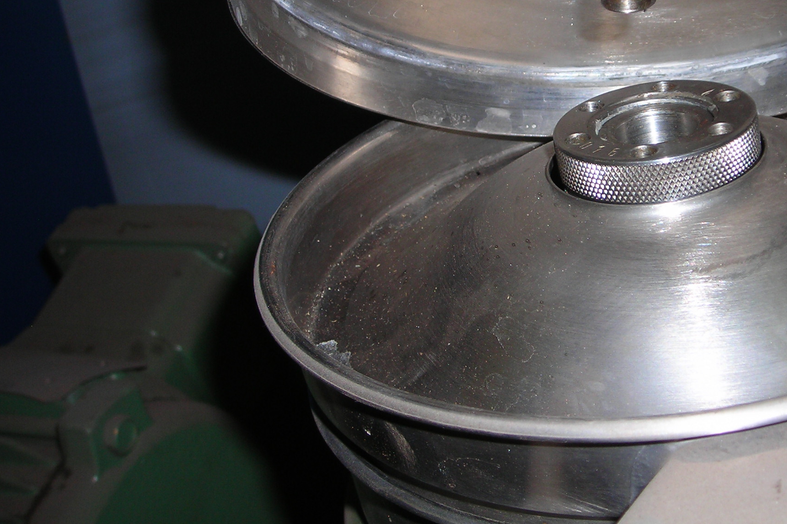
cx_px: 563
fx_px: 1312
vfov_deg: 22.3
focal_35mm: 60
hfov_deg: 32.9
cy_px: 92
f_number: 3.2
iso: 50
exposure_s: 1/60.1
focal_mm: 6.3
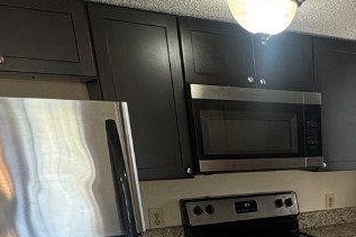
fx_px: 465
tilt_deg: -20.3
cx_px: 364
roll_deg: -1.3
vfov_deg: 25.2
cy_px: 299
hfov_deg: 37.1
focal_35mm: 47
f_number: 2.2
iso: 320
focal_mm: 2.22
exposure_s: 1/60
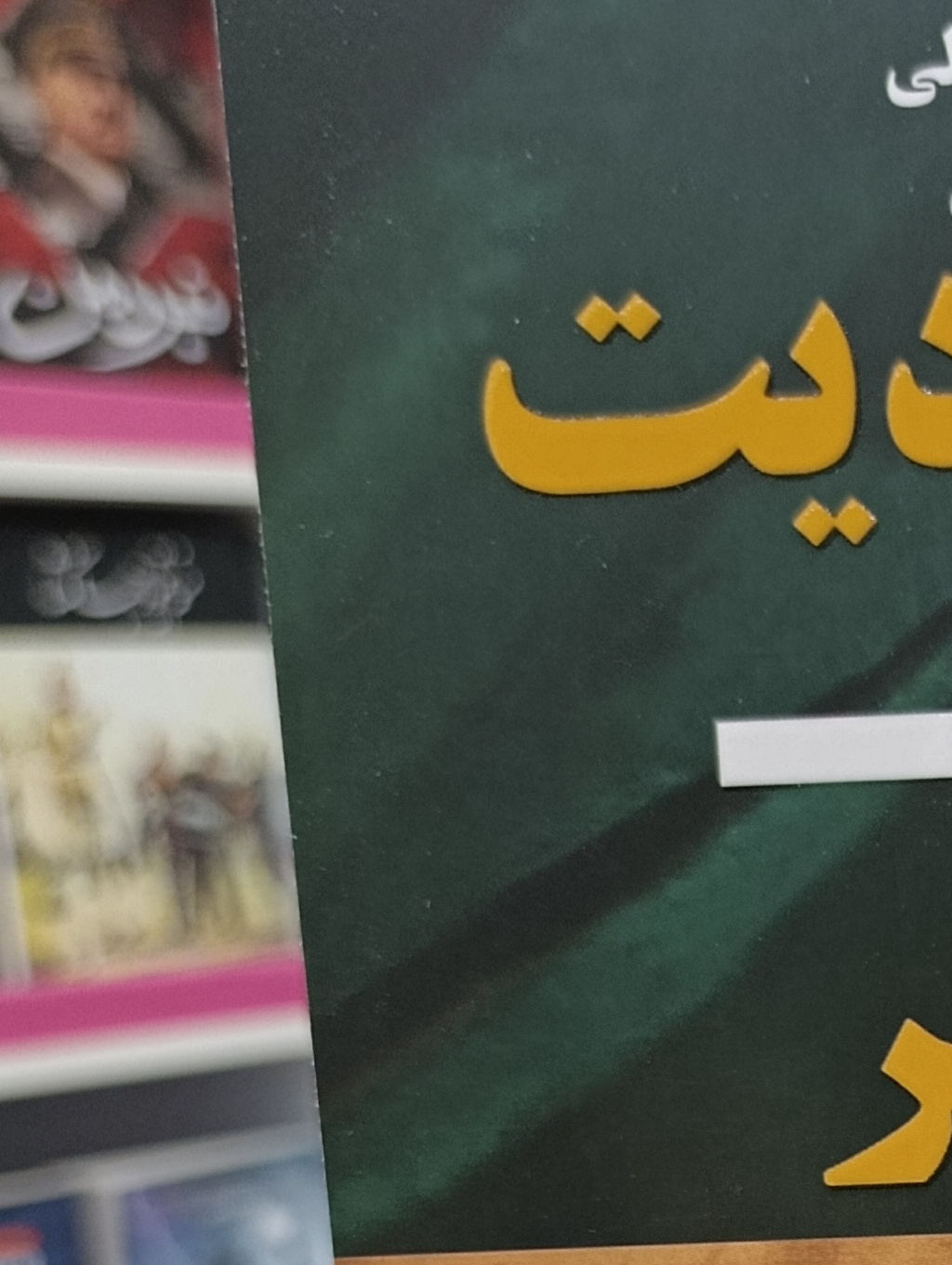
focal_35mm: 69
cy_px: 1366
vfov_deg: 26.1
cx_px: 1227
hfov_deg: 19.7
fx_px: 2524
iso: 873
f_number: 1.65
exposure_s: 1/100
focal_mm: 6.11
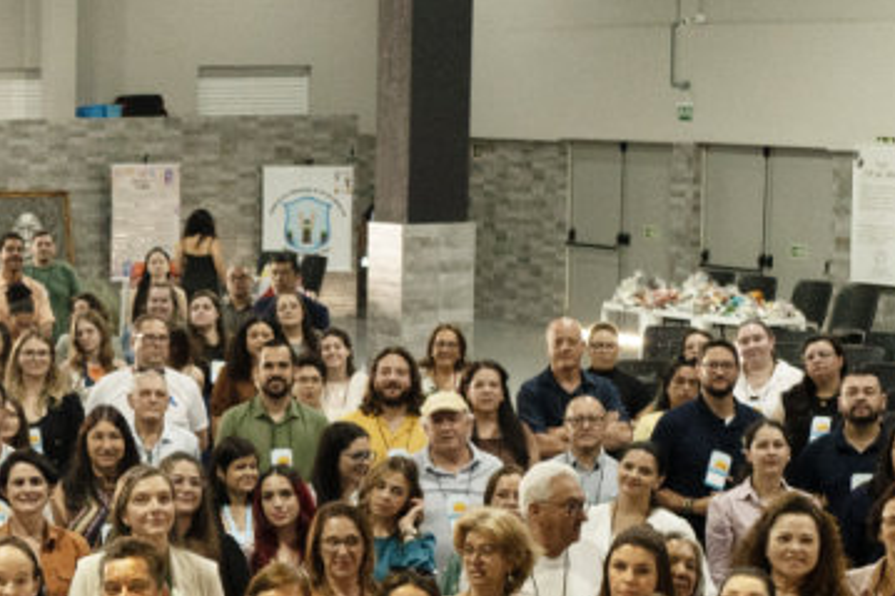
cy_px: 456
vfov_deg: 11.7
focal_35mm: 117
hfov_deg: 16.7
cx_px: -184
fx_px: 2907
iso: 3200
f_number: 4
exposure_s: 1/100
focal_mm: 35
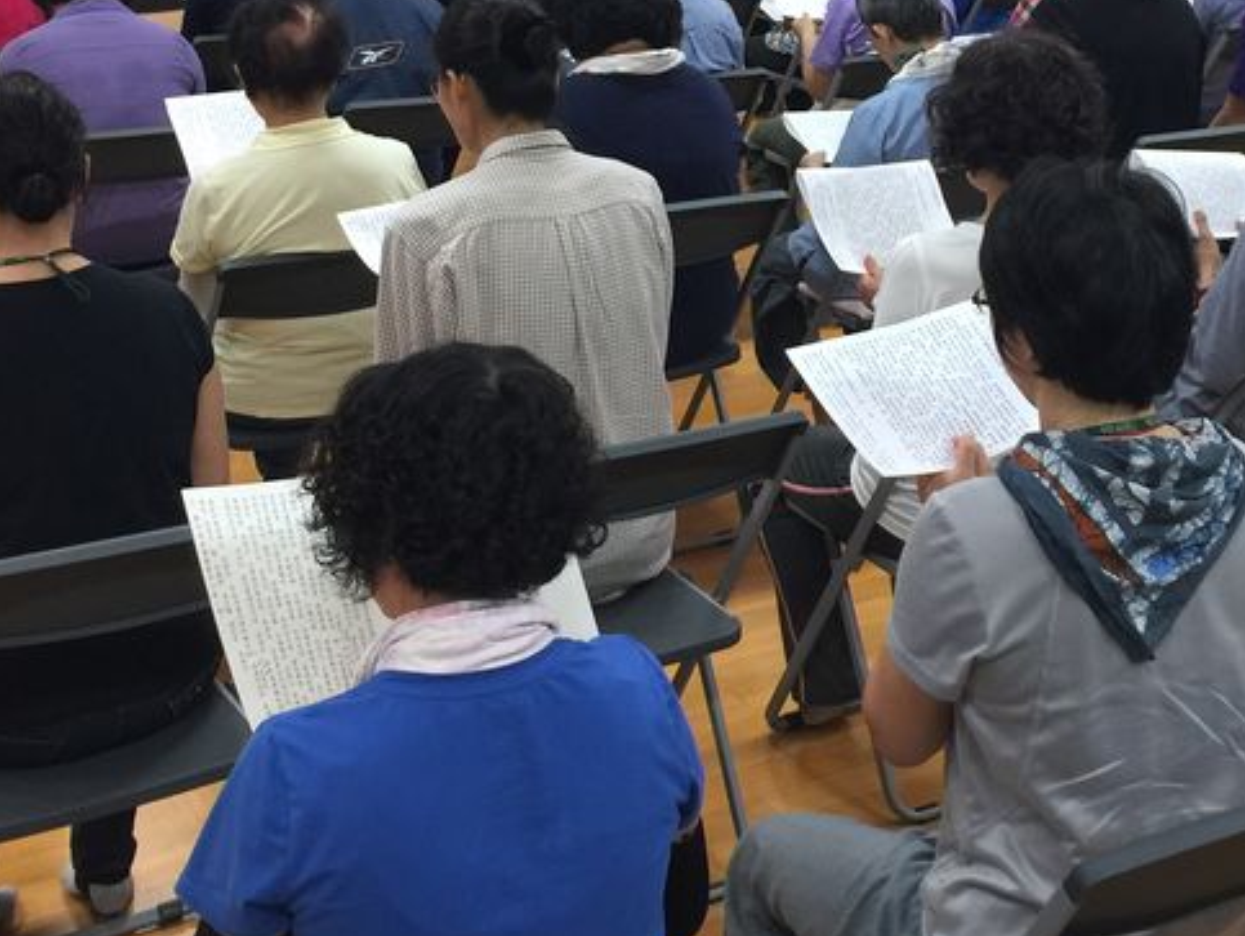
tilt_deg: -12.4
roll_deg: -2.2
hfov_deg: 31.7
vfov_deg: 24.0
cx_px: 905
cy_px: 165
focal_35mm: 60
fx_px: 2160
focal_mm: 4.15
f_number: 2.2
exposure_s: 1/15
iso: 64
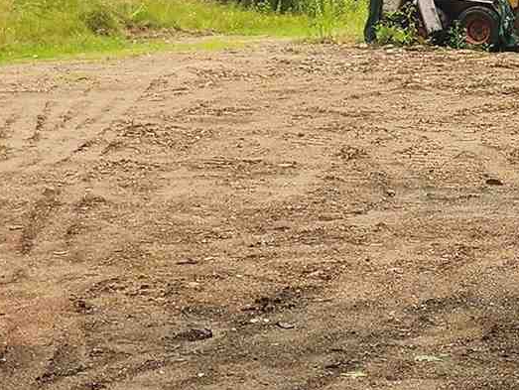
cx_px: 308
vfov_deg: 10.6
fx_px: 2025
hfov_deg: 14.6
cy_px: -210
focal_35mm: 135
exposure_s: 1/765
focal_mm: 6.4
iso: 12
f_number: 1.8
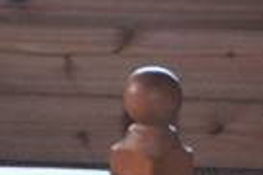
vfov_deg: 5.0
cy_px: -277
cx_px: -31
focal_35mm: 262
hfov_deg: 7.8
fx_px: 1912
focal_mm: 22
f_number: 4
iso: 500
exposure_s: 1/125
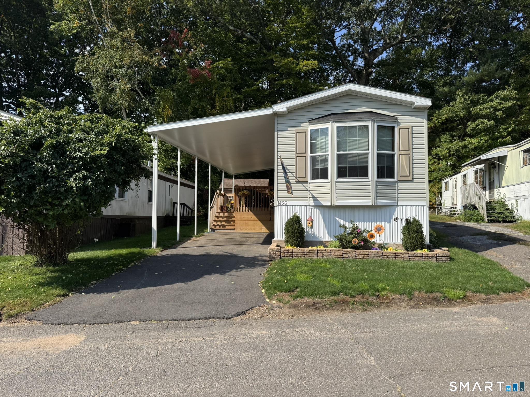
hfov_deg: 71.6
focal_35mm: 24
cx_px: 265
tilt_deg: +2.4
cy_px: 198
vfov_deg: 56.8
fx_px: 367
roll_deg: -0.5
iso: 80
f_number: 1.78
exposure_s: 1/3413
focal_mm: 6.76
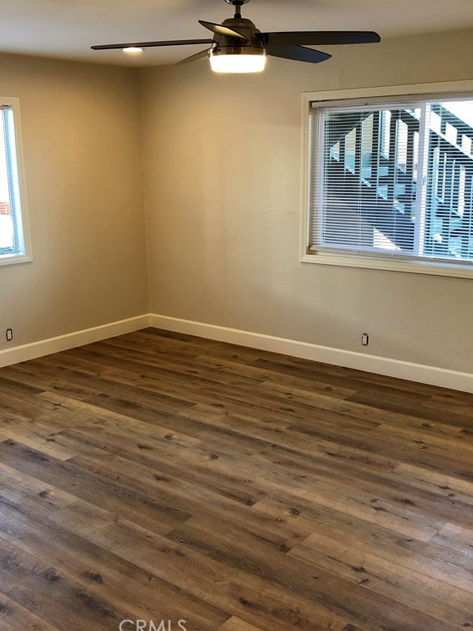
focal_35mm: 38
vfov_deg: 49.0
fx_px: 693
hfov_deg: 37.7
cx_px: 237
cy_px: 318
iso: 20
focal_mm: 4
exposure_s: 1/30
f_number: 1.8
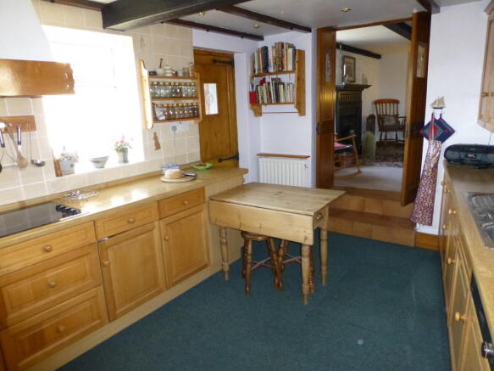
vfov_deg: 56.8
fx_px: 342
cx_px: 247
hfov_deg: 71.6
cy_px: 186
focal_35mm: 24
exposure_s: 1/60
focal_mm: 4.3
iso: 500
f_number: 3.3
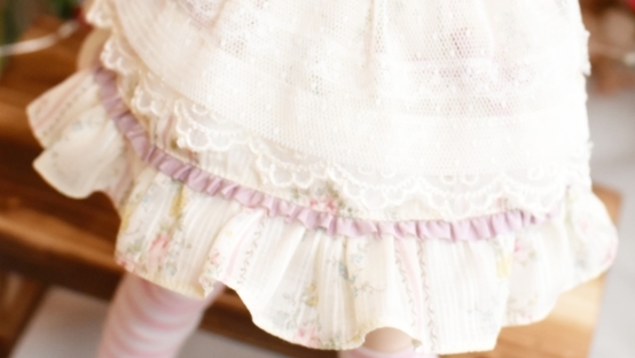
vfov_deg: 10.1
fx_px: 2007
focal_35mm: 119
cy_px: -29
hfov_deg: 18.0
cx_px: 391
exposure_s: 1/60
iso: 800
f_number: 3.2
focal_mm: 35
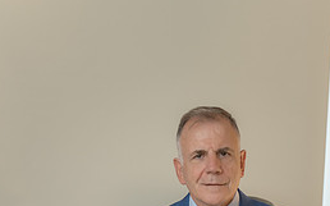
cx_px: 187
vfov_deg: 14.4
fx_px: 782
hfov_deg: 23.8
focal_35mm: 87
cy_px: 262
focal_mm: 49
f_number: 4
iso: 1600
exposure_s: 1/100
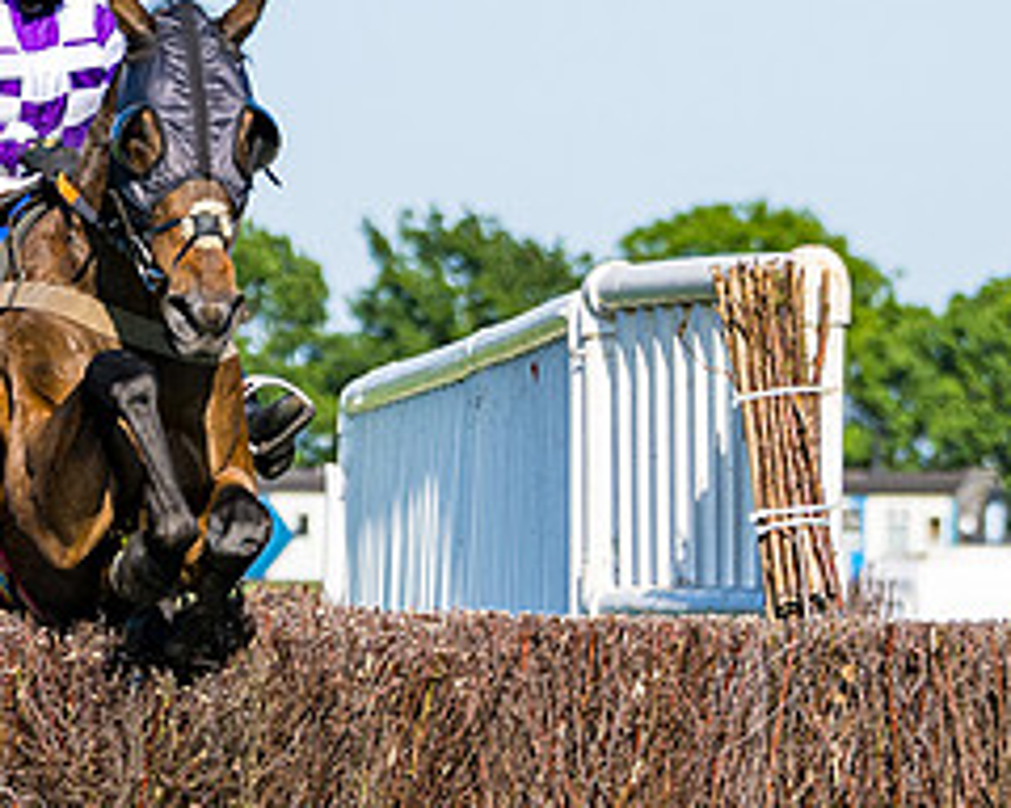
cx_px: 165
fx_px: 15499
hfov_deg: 3.7
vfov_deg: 3.0
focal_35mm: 518
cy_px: 510
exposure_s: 1/2000
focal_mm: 102
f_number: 4
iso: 200
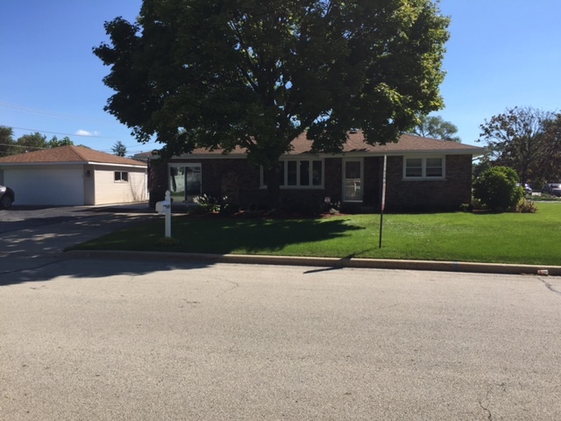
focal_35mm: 29
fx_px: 470
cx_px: 280
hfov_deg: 61.7
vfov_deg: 48.2
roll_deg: -1.0
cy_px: 210
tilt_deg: -2.6
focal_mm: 4.15
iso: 32
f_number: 2.2
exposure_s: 1/1721
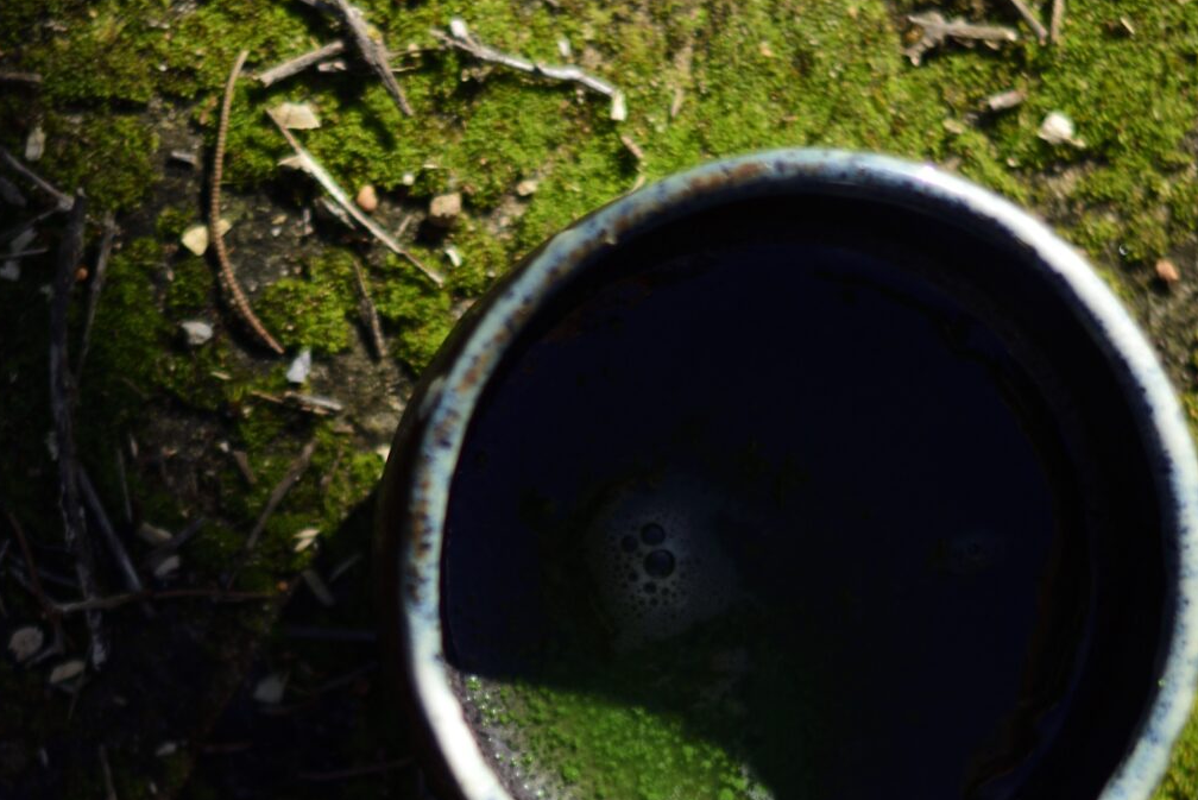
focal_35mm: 127
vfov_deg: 10.7
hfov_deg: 16.1
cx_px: 538
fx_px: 4228
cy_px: 775
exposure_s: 1/2500
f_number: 2
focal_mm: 50
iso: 79
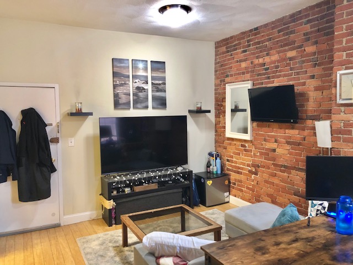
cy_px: 132
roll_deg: +0.2
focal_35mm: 28
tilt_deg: -4.2
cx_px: 176
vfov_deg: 49.7
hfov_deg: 63.4
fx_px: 286
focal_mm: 3.99
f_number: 1.8
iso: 80
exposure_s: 1/7
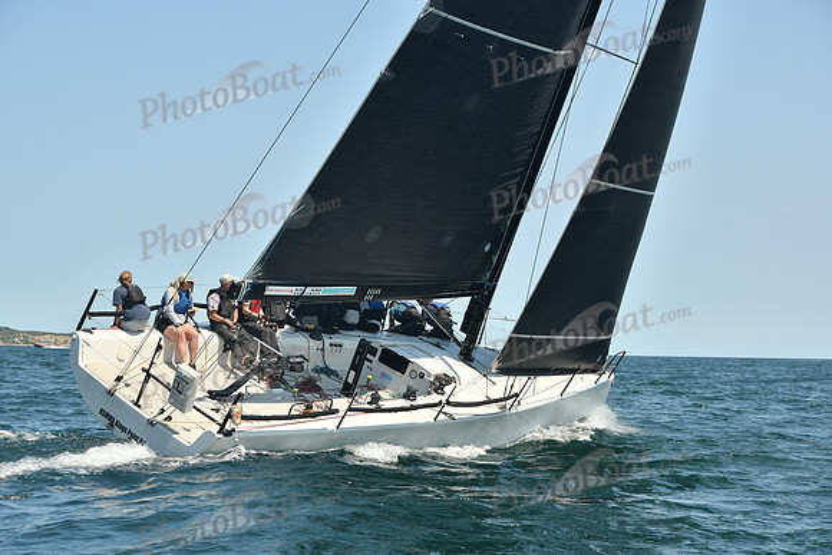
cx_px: 416
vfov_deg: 19.5
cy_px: 278
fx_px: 1618
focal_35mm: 70
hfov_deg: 28.8
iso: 320
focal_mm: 70
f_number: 7.1
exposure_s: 1/640
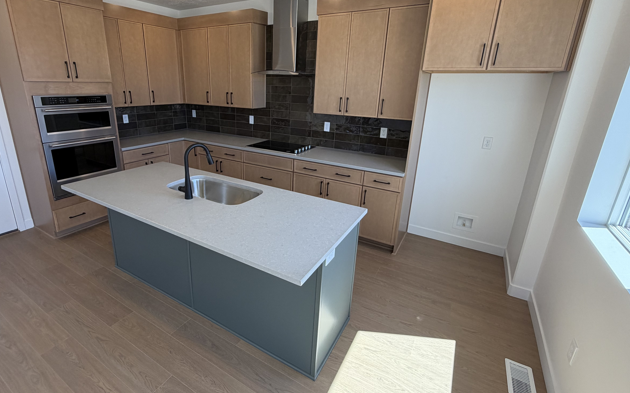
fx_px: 309
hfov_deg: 90.7
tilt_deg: -16.2
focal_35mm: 18
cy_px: 176
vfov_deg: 64.8
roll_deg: -0.7
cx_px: 281
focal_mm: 2.22
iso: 64
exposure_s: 1/120
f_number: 2.2
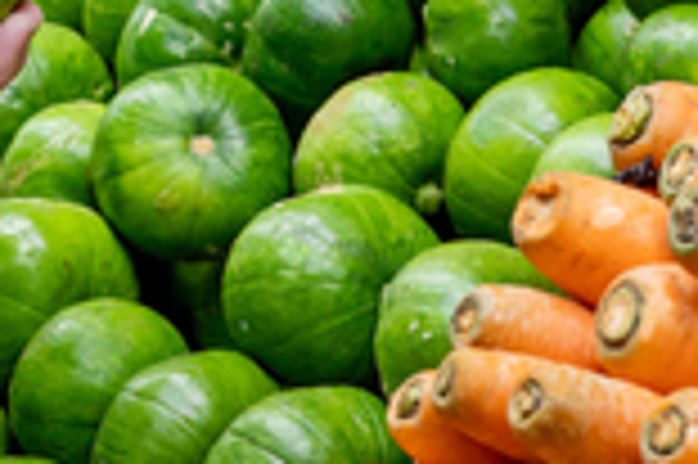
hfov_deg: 8.6
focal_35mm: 234
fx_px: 4532
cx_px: -284
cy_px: -561
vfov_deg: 5.7
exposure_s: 1/125
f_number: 2.8
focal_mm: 50
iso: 1250
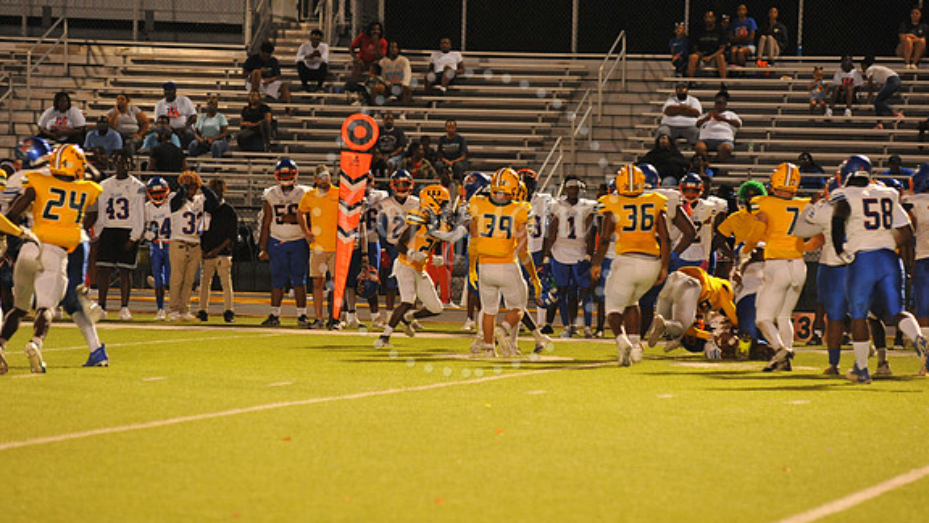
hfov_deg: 10.2
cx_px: 466
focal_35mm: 211
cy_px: 221
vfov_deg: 5.8
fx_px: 5198
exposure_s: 1/160
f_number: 5
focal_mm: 200
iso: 3200
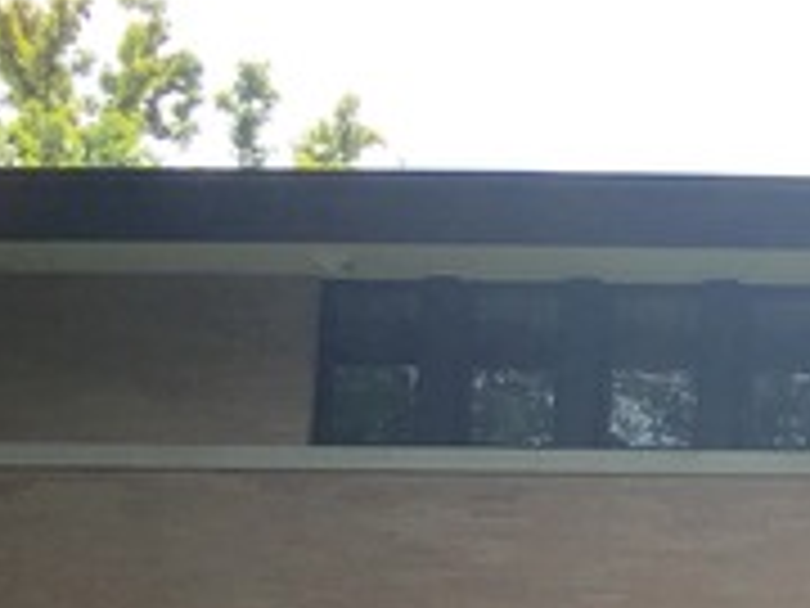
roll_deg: +0.1
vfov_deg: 13.5
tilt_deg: +6.6
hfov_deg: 16.9
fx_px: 2410
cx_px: 1278
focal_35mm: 103
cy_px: 937
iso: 25
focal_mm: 4.15
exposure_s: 1/818
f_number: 2.2
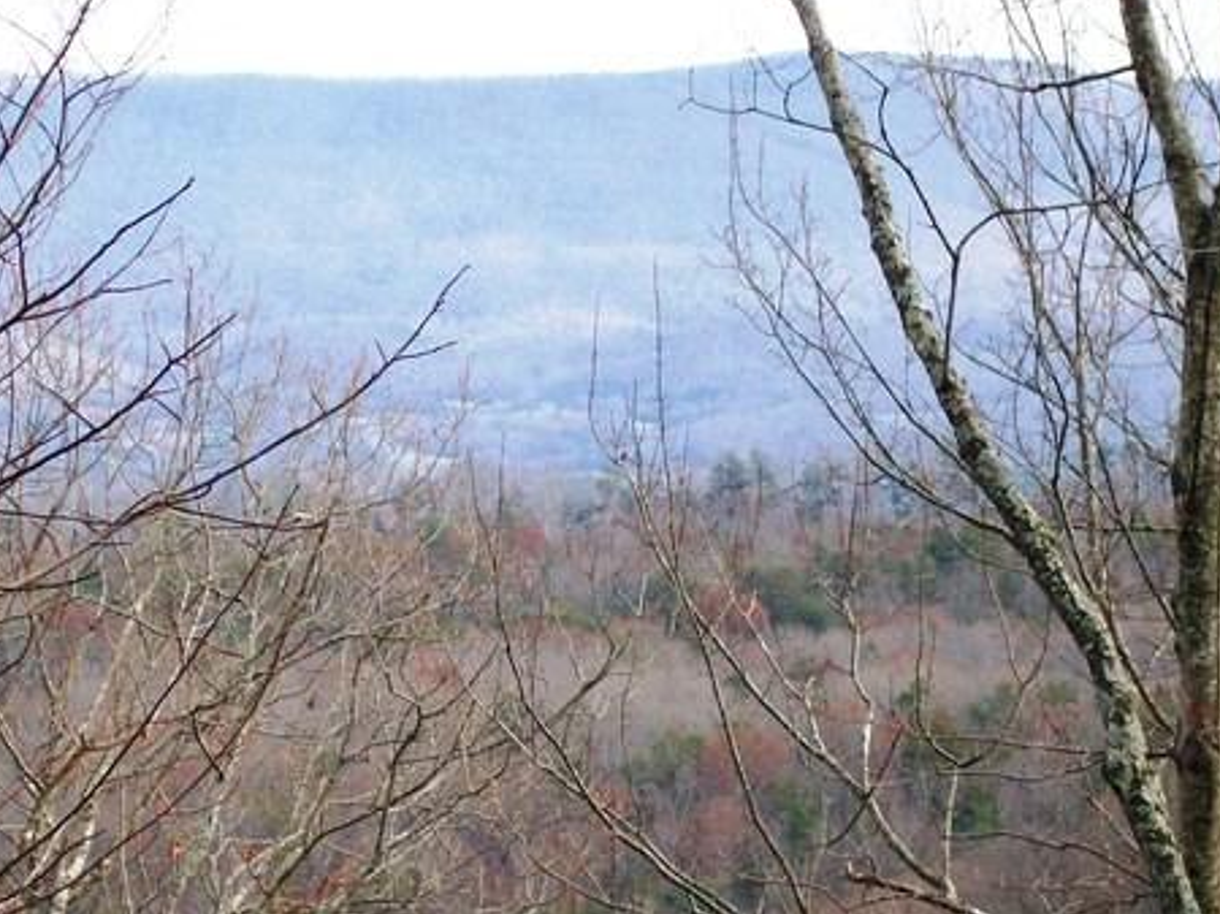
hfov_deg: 11.6
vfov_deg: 8.7
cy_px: 471
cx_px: 469
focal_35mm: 171
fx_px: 6023
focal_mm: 18
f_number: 4.8
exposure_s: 1/153
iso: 140
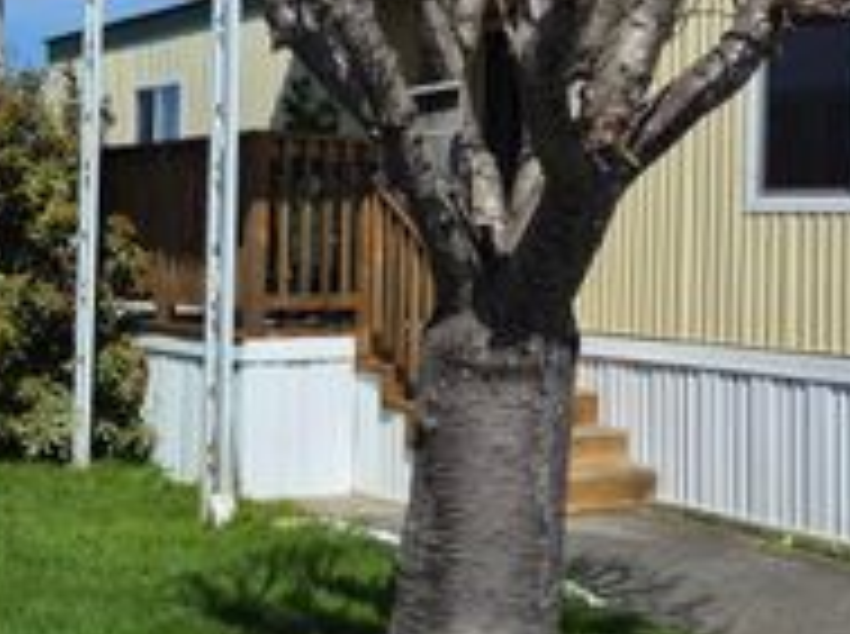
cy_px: 191
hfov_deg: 30.8
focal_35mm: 61
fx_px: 1495
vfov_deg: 23.8
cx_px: 697
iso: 64
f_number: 1.8
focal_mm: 5.4
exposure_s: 1/7696
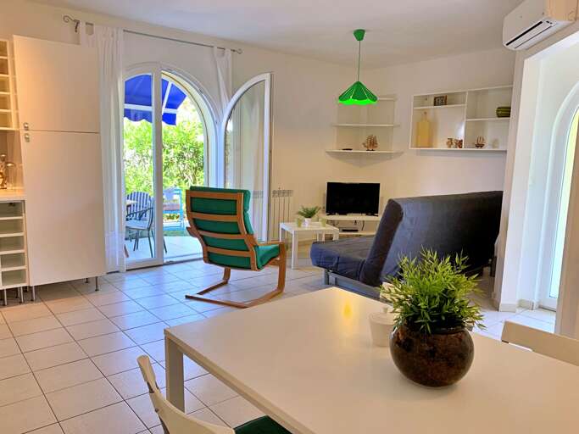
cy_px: 217
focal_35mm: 26
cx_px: 290
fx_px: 435
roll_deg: -1.7
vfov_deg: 53.0
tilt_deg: -8.3
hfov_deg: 67.3
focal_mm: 4.25
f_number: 1.8
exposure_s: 1/50
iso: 50
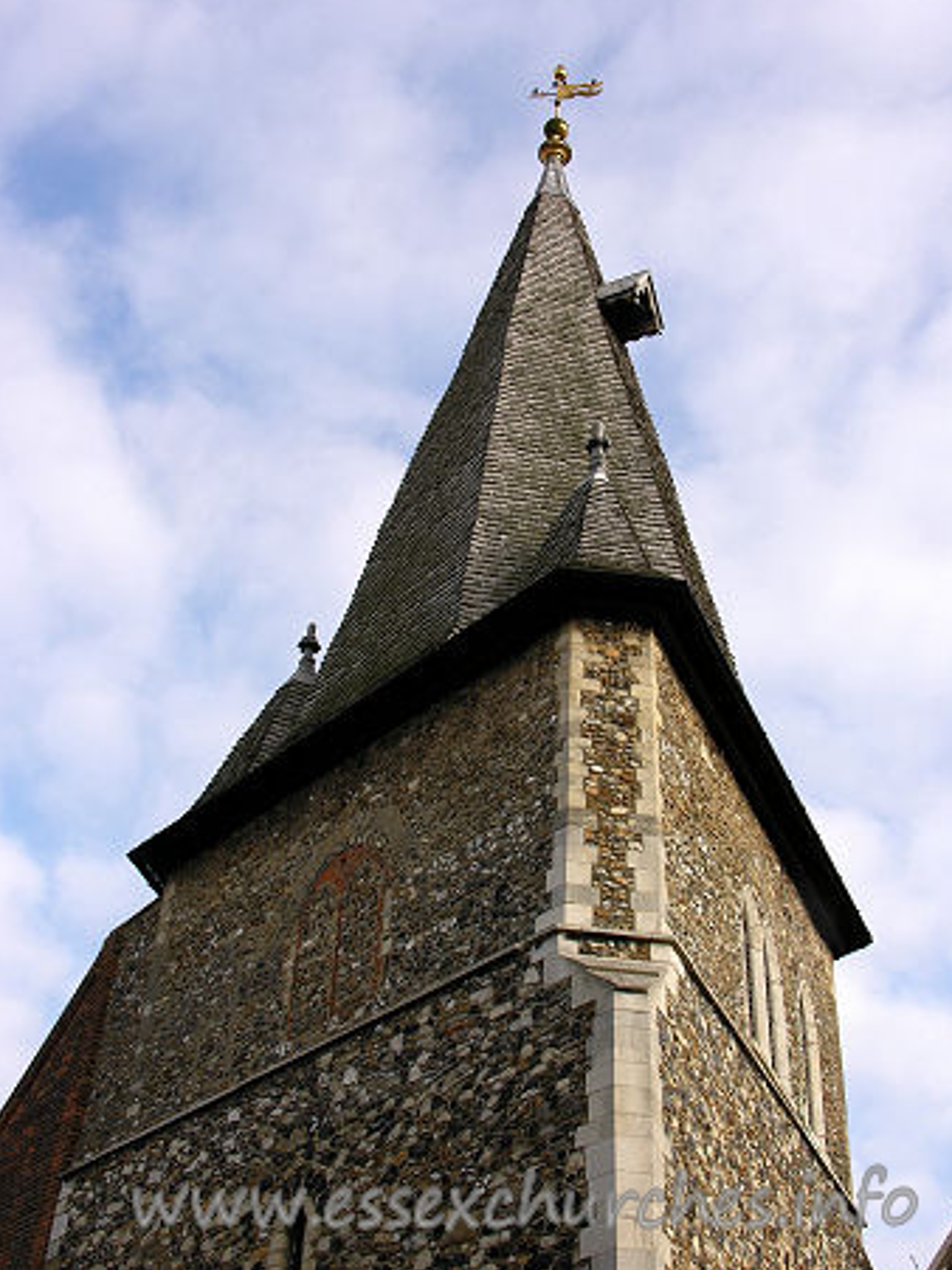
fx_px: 1871
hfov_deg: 28.5
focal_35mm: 51
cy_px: 628
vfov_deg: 37.5
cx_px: 480
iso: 50
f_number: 5.5
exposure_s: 1/137
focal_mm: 12.7
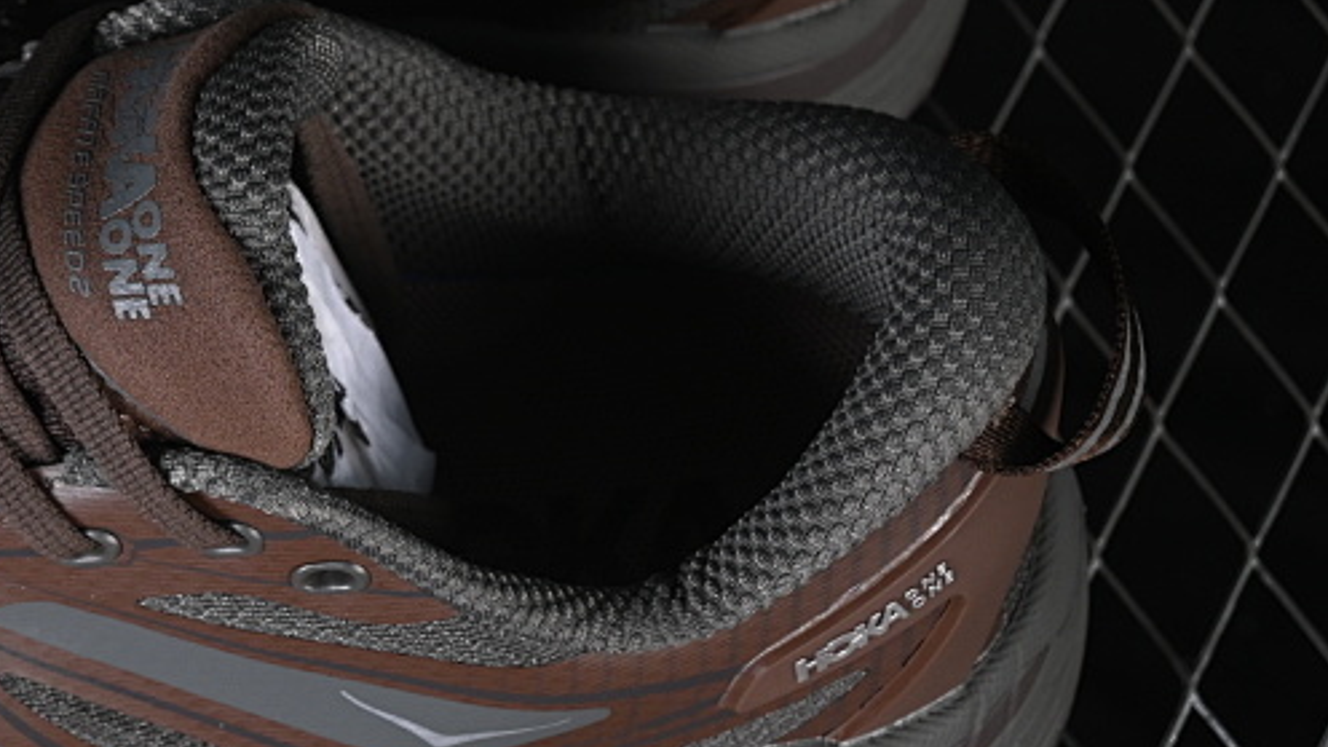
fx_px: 6021
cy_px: 179
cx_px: -5
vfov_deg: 7.1
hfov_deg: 12.4
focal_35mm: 171
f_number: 6.3
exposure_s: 1/60
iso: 160
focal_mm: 50
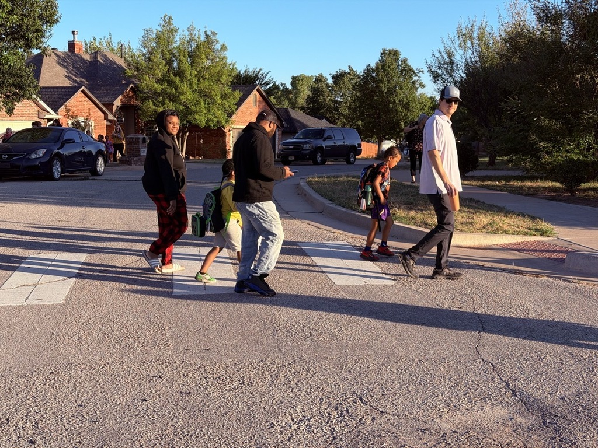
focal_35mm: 48
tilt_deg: -4.2
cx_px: 299
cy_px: 224
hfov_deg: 39.7
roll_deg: -0.8
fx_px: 829
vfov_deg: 30.3
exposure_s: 1/1678
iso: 64
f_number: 1.78
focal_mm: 6.76
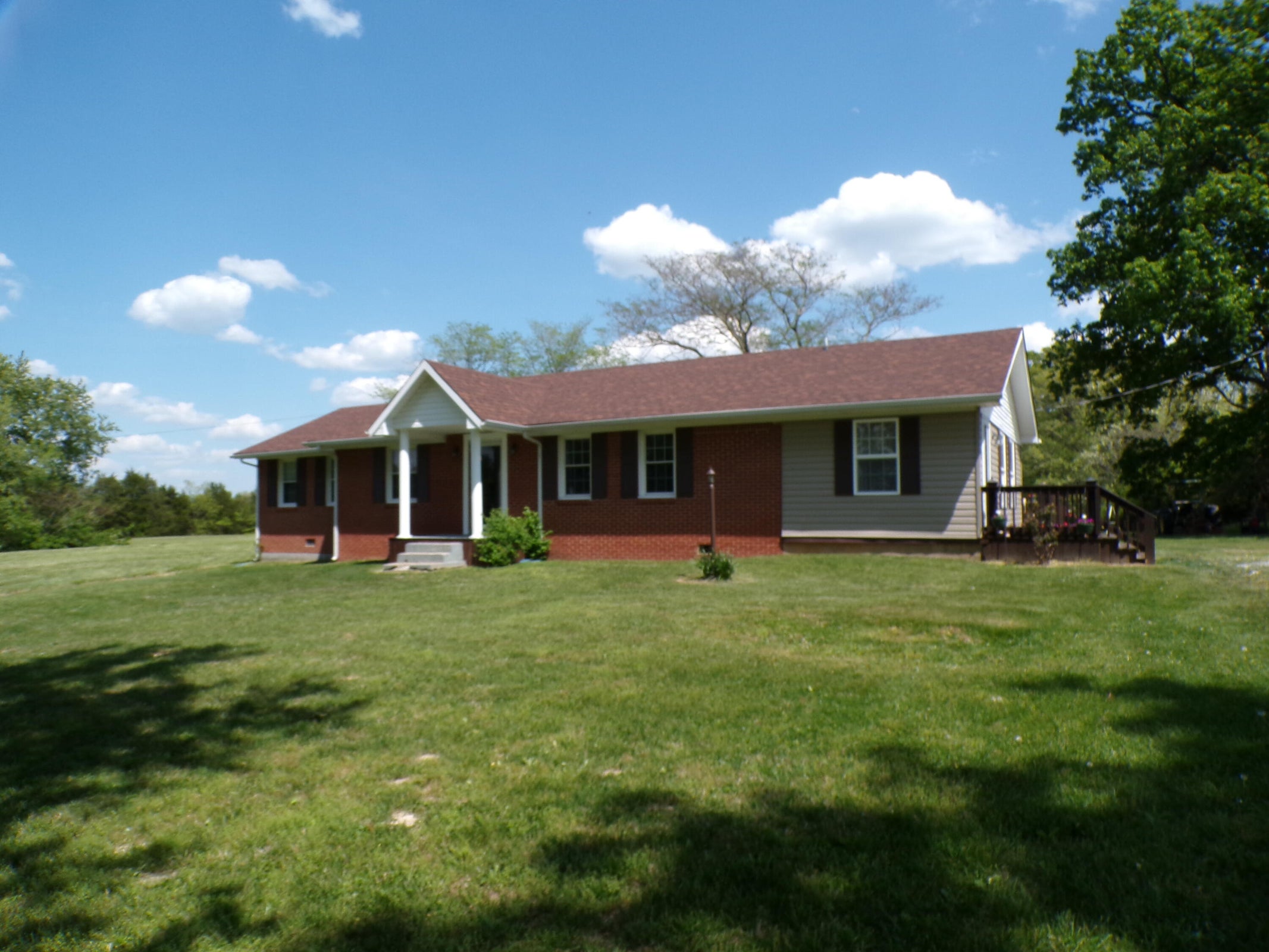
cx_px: 634
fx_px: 880
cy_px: 476
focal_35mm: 24
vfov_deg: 56.8
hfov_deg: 71.6
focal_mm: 4.3
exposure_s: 1/640
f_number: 4.4
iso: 100
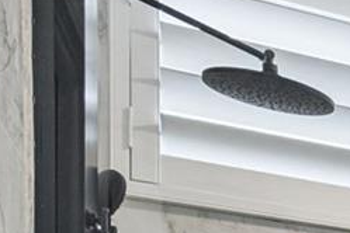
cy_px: 549
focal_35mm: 103
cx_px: 974
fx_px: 1001
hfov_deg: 12.3
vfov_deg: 11.2
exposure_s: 1/40
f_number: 10
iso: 800
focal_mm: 16
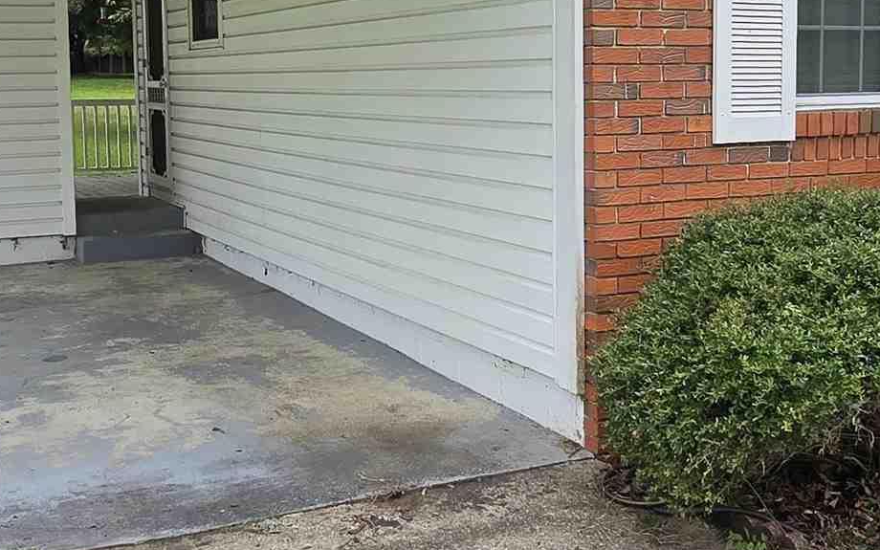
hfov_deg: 43.5
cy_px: 192
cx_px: 460
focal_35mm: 46
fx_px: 1103
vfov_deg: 27.9
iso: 50
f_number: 2.2
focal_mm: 2.2
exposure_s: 1/1142
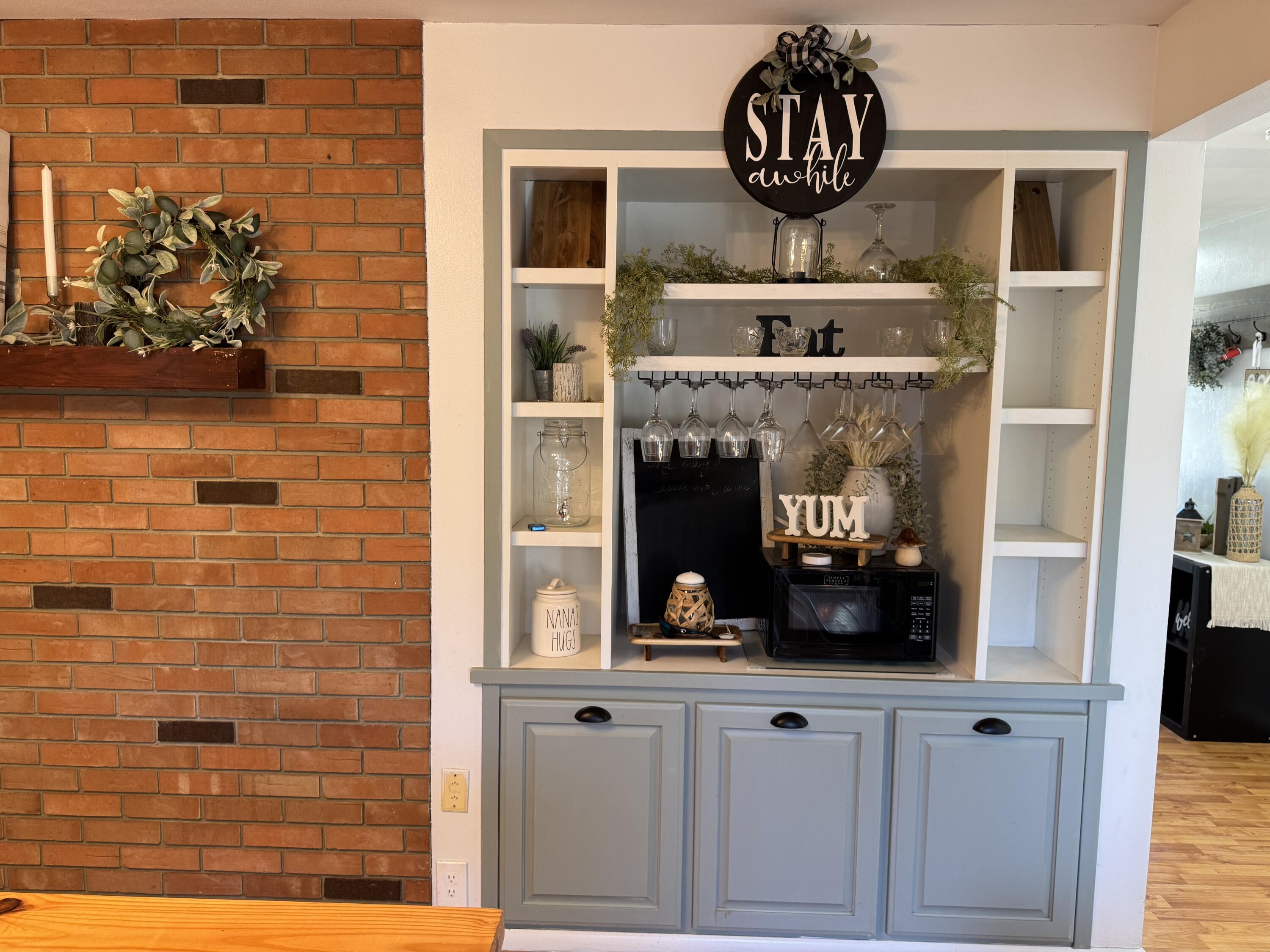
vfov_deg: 56.8
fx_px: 881
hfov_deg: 71.6
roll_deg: -0.9
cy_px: 476
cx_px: 635
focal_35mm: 24
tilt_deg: -6.5
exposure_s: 1/60
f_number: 1.78
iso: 125
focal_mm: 6.76
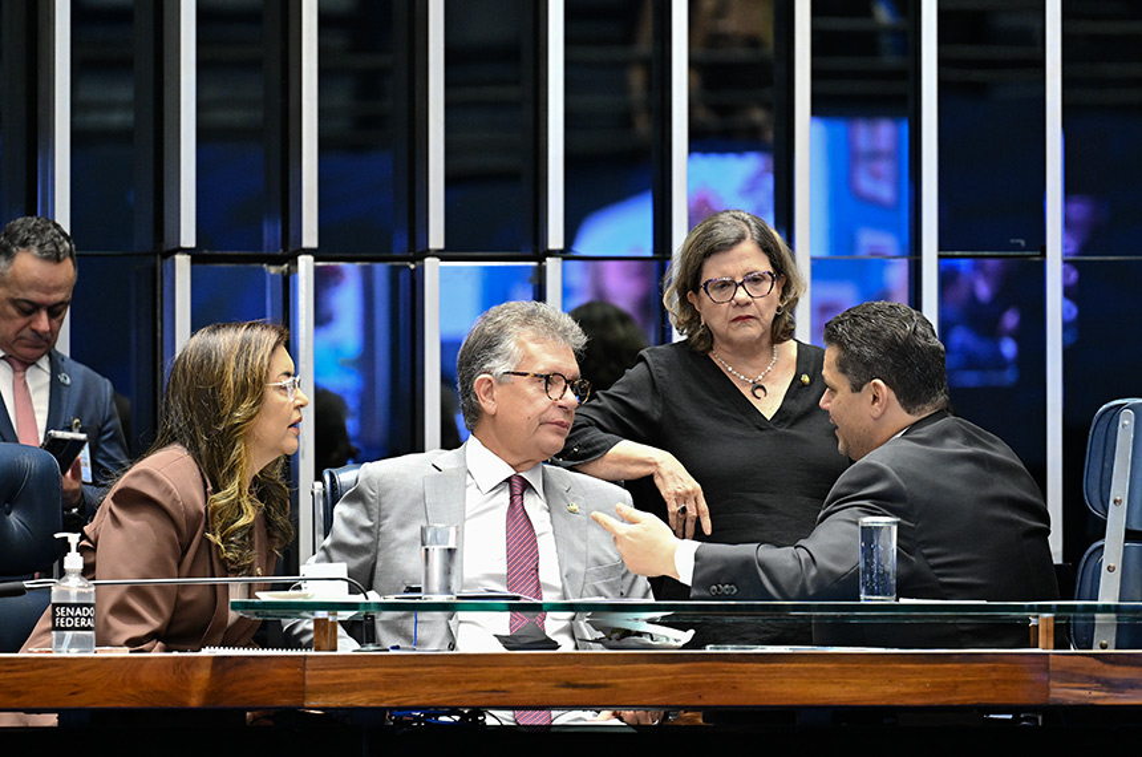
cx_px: 571
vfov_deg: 4.6
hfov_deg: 6.9
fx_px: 9499
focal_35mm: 300
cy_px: 378
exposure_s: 1/100
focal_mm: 200
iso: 3200
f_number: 2.8
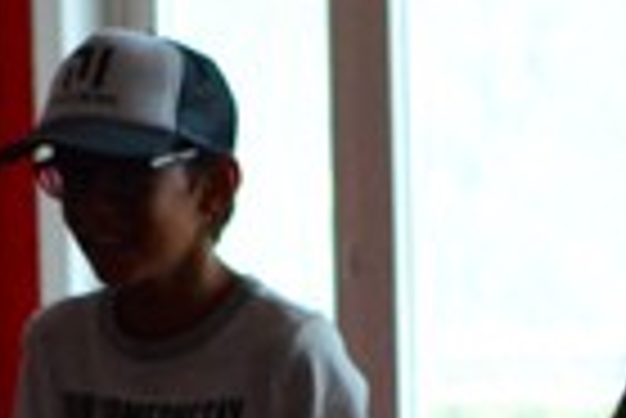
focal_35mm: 386
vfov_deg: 3.6
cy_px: 263
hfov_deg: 5.3
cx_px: 770
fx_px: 6713
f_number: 3.2
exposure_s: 1/1000
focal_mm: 35
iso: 1600
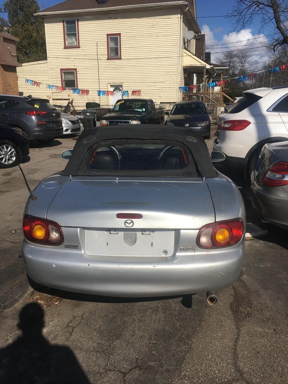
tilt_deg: -13.4
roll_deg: +2.1
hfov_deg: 48.2
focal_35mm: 29
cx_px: 144
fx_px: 322
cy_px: 192
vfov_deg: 61.7
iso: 25
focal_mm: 4.15
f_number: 2.2
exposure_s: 1/3497
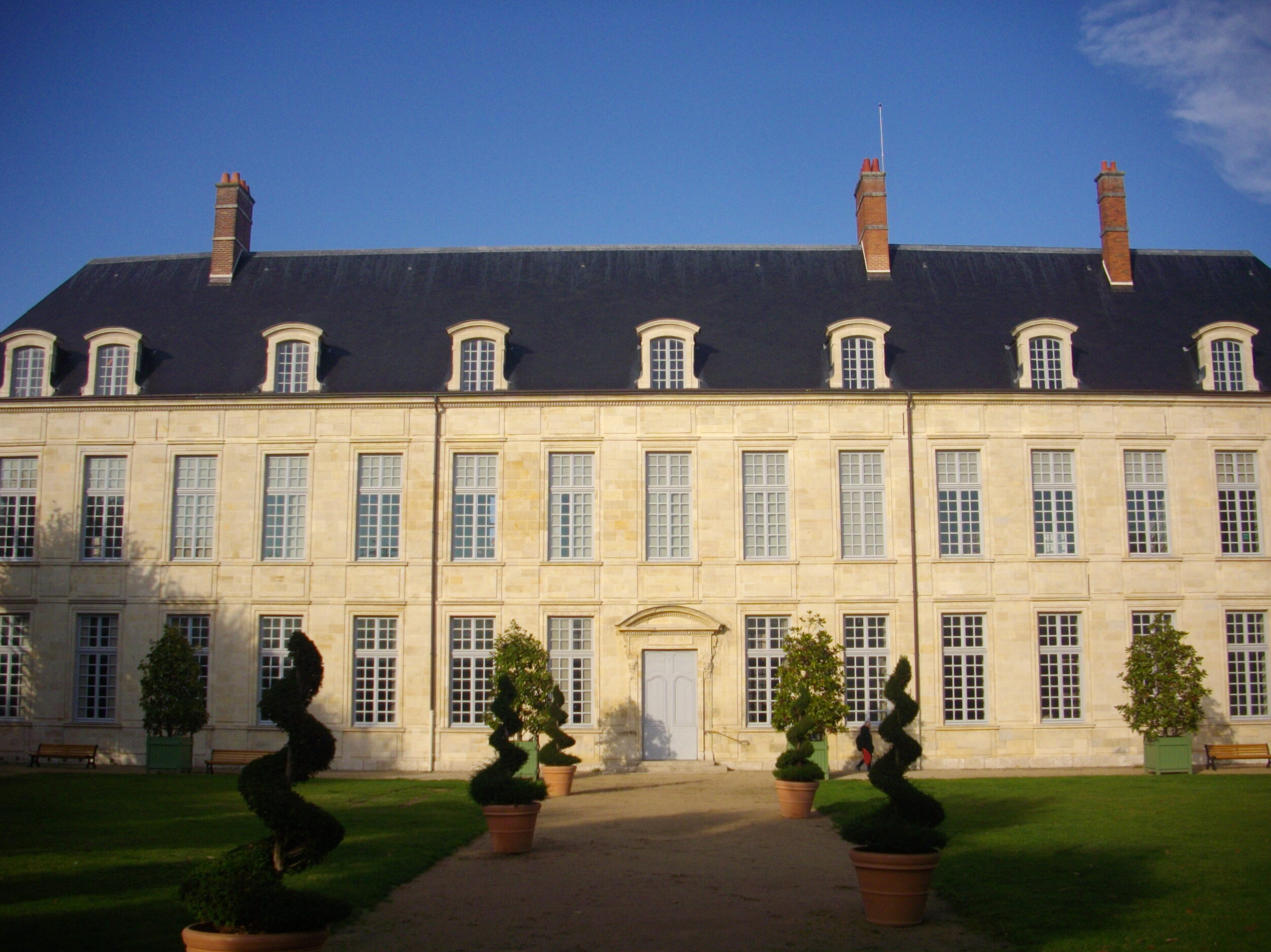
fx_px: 1395
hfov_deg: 49.0
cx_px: 643
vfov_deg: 37.7
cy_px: 475
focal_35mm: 38
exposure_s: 1/400
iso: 100
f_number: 5.6
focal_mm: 6.2
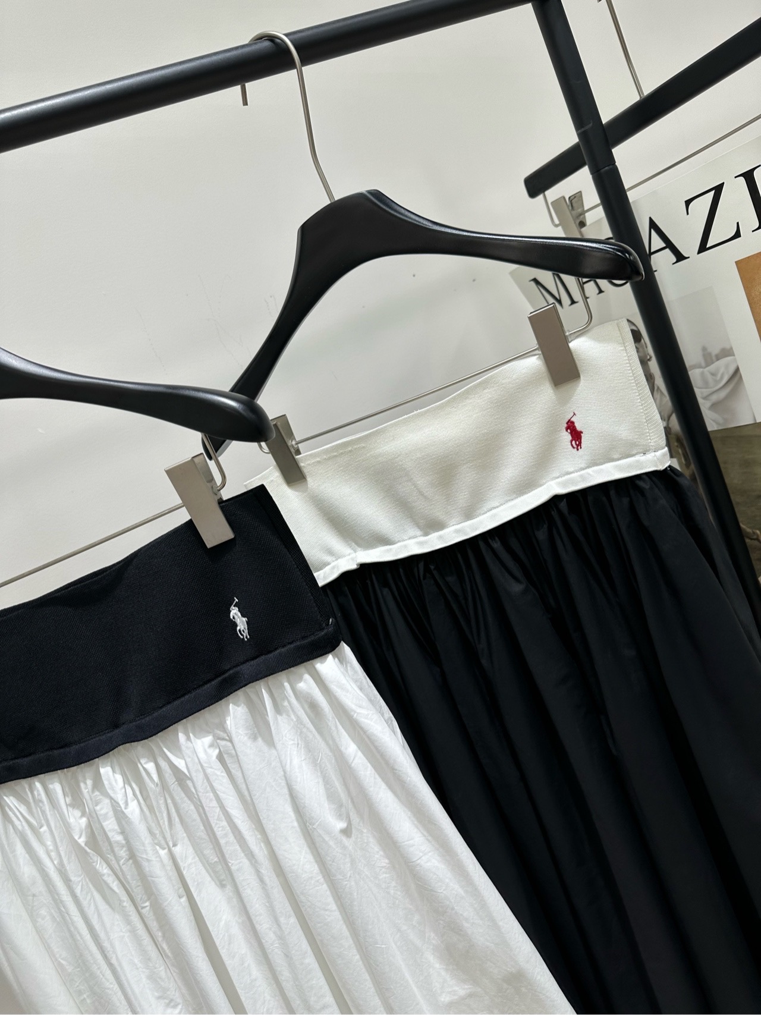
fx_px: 704
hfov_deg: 56.8
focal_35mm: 24
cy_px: 508
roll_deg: +23.4
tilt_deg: -10.7
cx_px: 380
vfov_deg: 71.6
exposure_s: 1/123
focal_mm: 6.86
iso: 64
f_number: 1.78
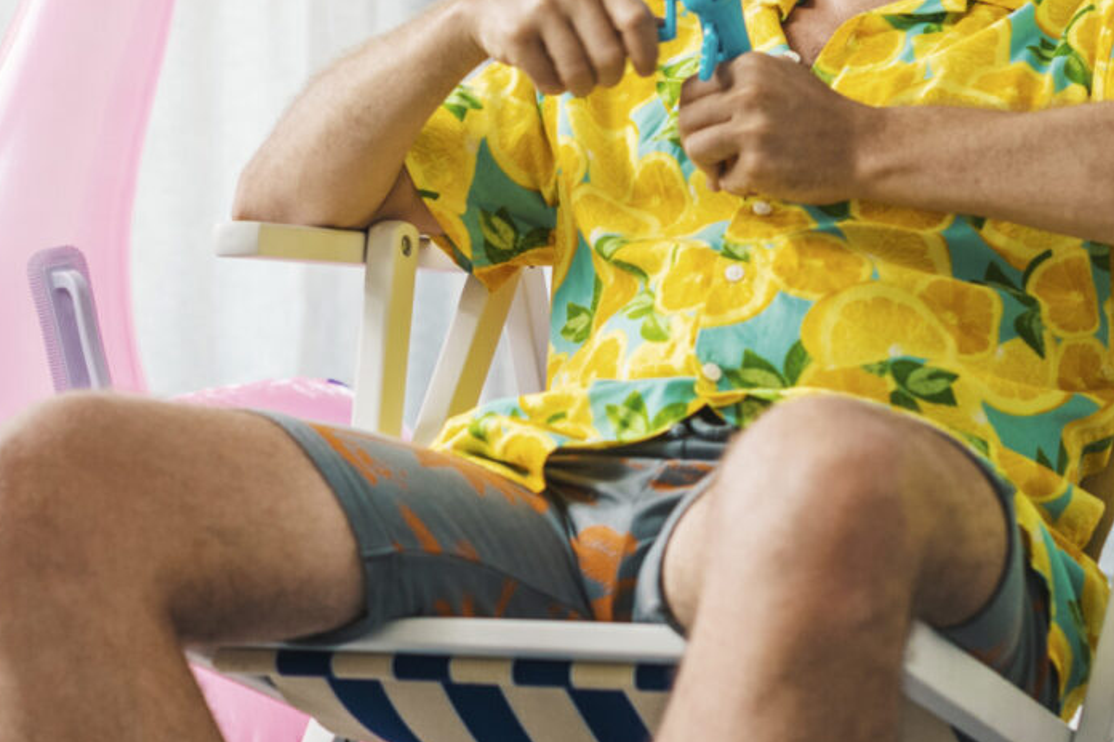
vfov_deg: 9.9
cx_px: 565
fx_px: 4270
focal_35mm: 138
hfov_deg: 14.9
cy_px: 443
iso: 250
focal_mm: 50
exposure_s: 1/60
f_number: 2.8
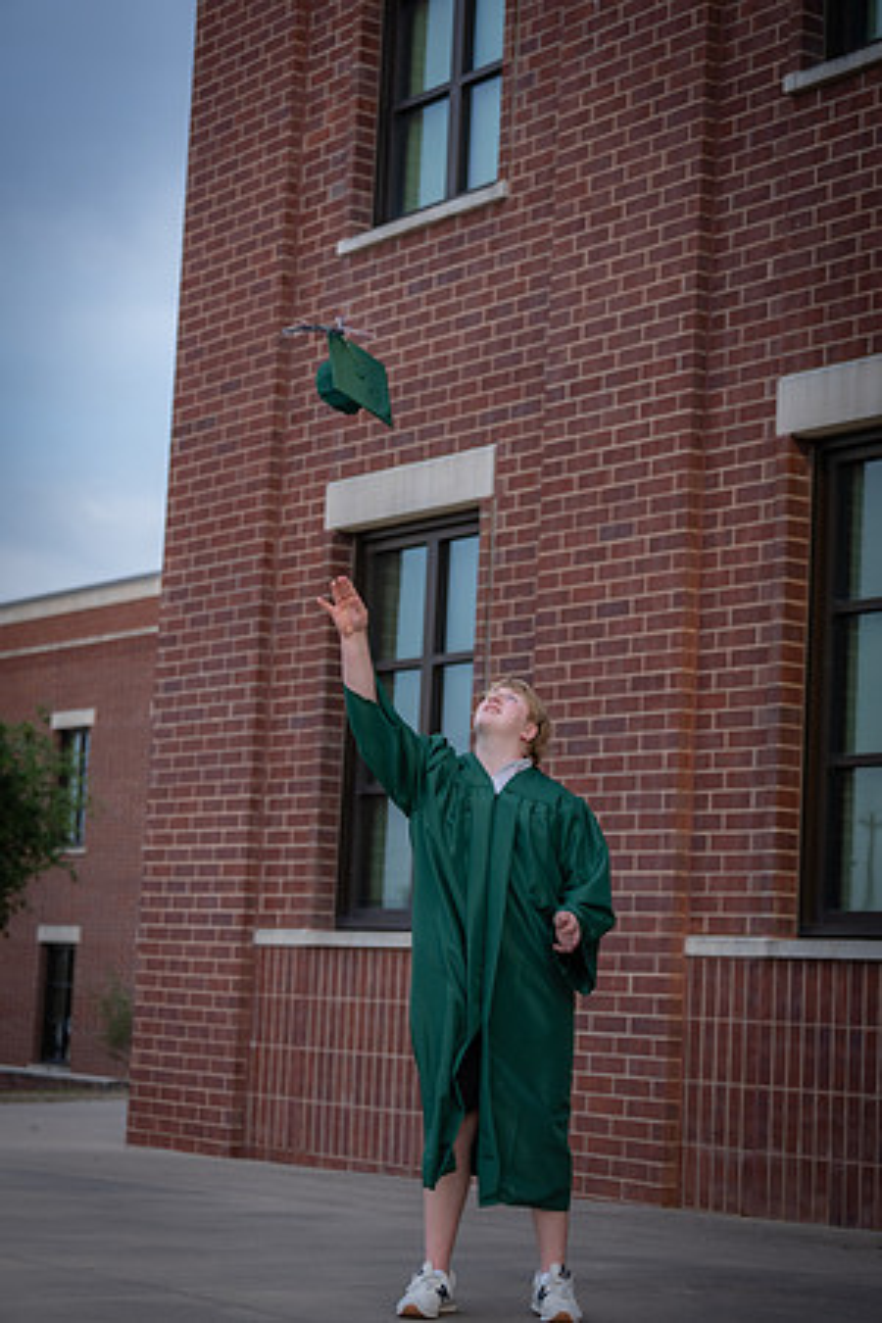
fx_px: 2572
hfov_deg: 19.5
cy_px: 662
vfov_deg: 28.8
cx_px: 441
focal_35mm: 70
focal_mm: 70
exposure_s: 1/1000
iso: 400
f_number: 2.8
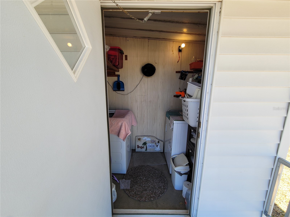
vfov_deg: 89.9
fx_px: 109
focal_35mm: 13
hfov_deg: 106.2
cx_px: 145
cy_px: 108
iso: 50
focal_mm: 2.2
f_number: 2.2
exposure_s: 1/221
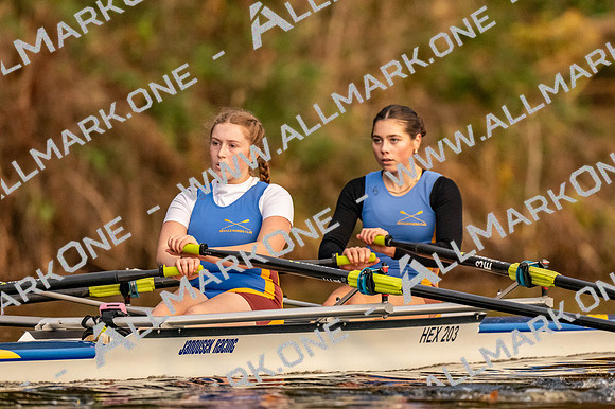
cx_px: 308
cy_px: 204
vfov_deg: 1.5
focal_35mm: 900
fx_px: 15366
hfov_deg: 2.3
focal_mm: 600
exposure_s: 1/2500
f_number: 4
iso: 3600
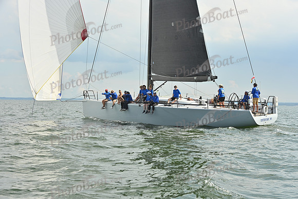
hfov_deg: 28.8
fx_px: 580
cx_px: 149
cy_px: 100
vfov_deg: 19.5
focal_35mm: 70
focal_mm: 70
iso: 320
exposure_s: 1/1250
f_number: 7.1
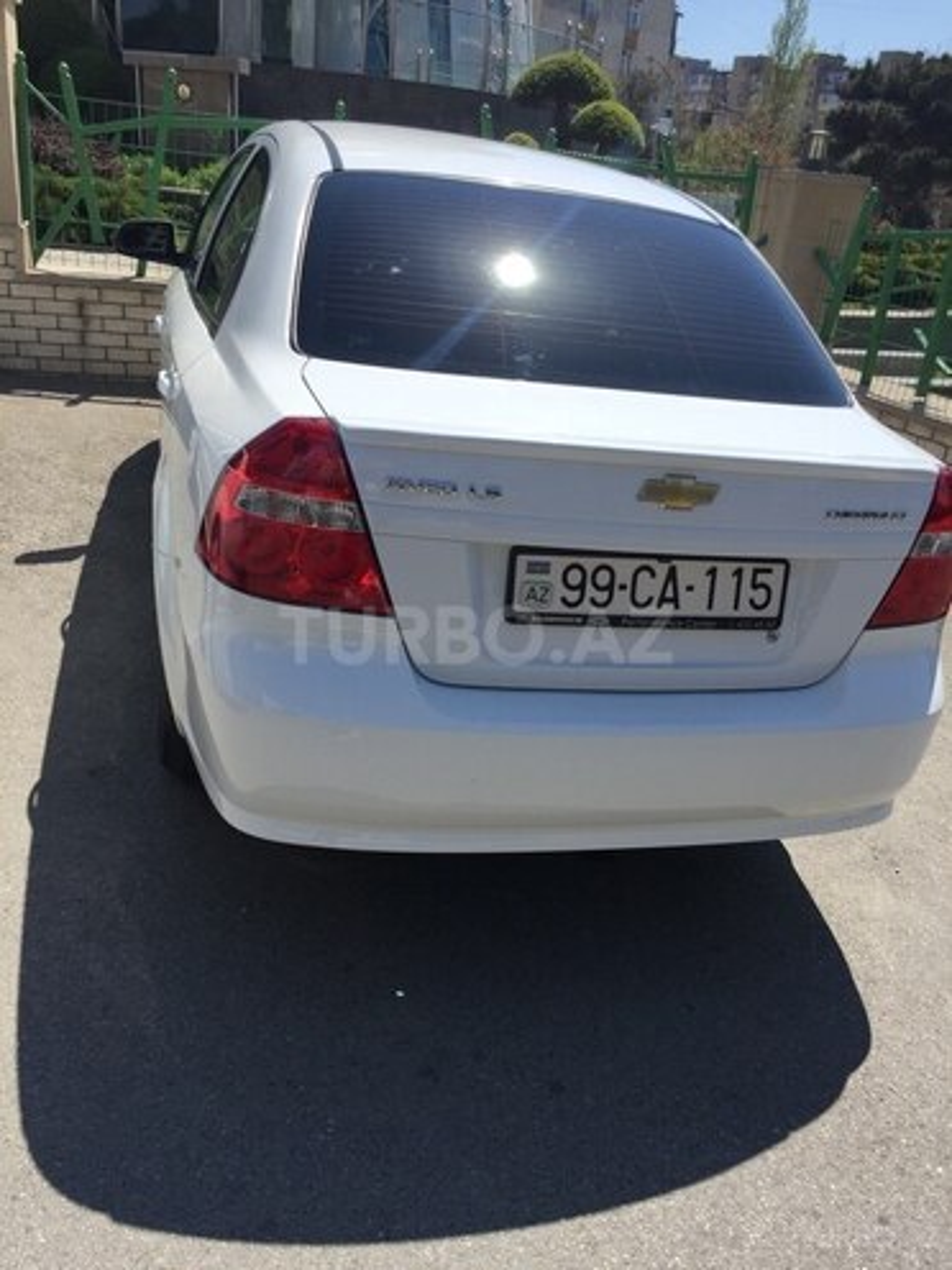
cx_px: 476
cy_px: 635
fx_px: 1063
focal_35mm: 29
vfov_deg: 61.7
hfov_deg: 48.2
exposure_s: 1/2198
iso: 32
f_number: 2.2
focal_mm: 4.15
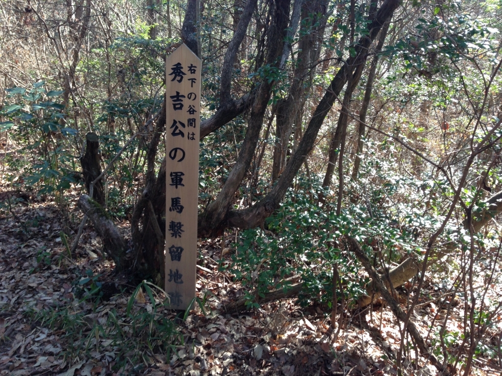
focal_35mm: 33
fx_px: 479
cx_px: 251
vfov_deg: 42.9
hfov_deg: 55.4
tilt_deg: -16.2
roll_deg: -2.2
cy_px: 188
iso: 64
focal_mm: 4.12
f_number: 2.4
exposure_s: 1/120
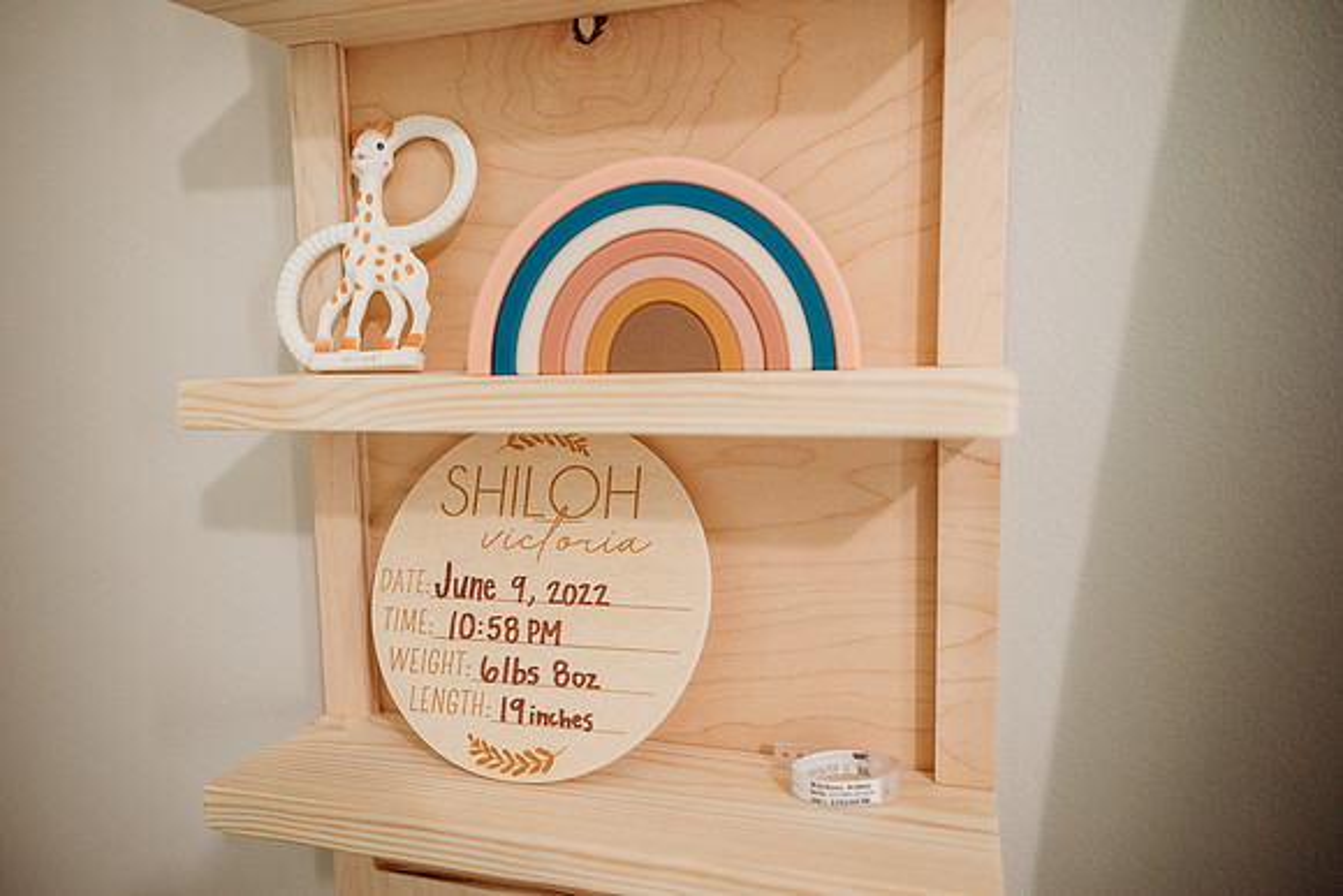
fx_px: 896
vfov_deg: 53.2
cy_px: 448
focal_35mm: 24
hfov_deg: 73.7
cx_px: 672
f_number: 2.5
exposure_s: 1/200
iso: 2000
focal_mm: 24
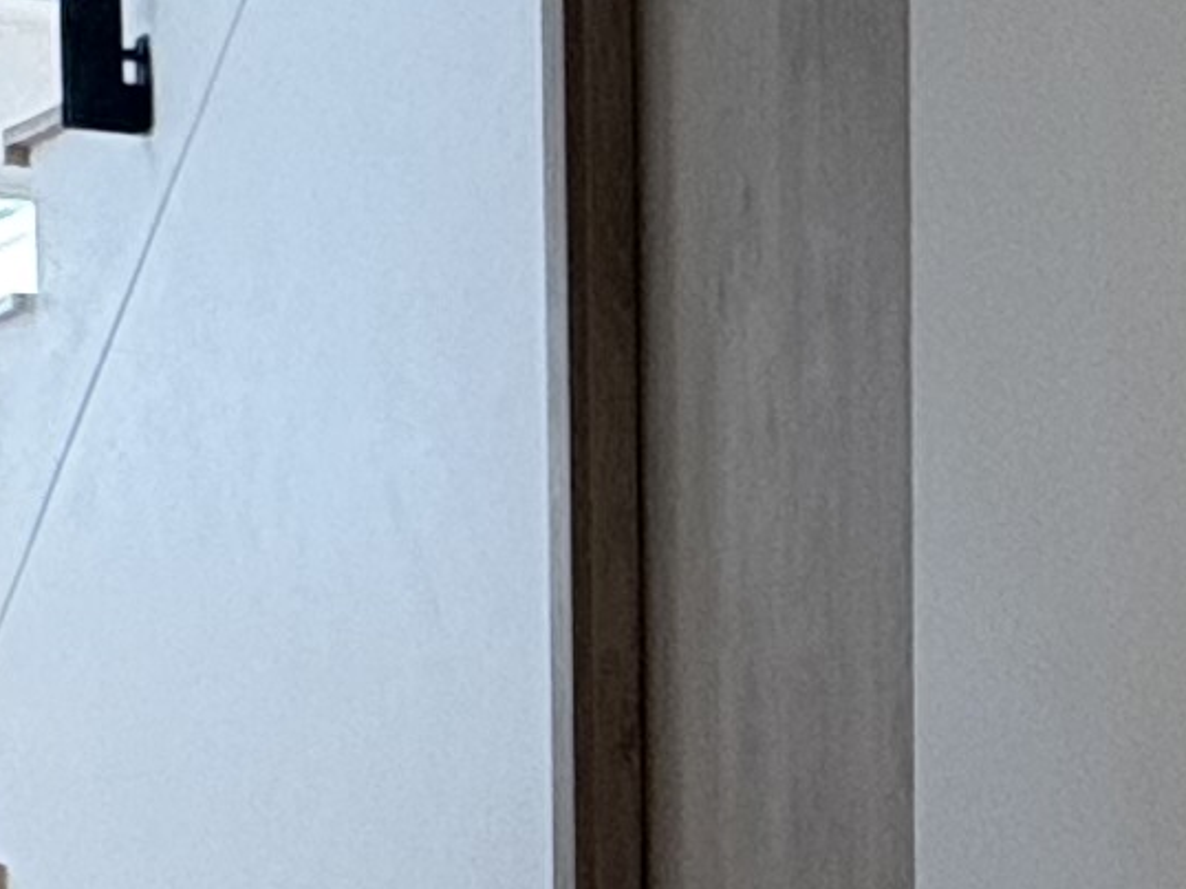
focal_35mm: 105
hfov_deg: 16.3
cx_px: 2024
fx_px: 3596
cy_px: 1088
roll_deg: -1.2
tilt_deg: -3.1
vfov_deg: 13.7
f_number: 2.2
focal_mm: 2.22
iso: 320
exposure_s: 1/60
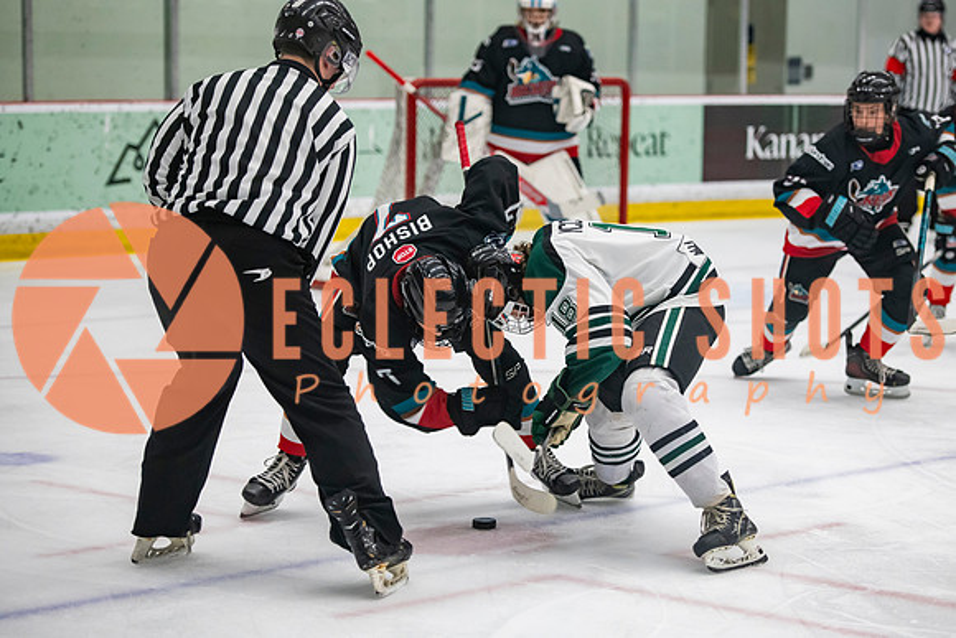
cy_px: 319
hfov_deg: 18.1
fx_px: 3006
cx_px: 541
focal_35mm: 113
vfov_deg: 12.1
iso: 2000
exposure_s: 1/640
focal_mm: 100
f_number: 3.2
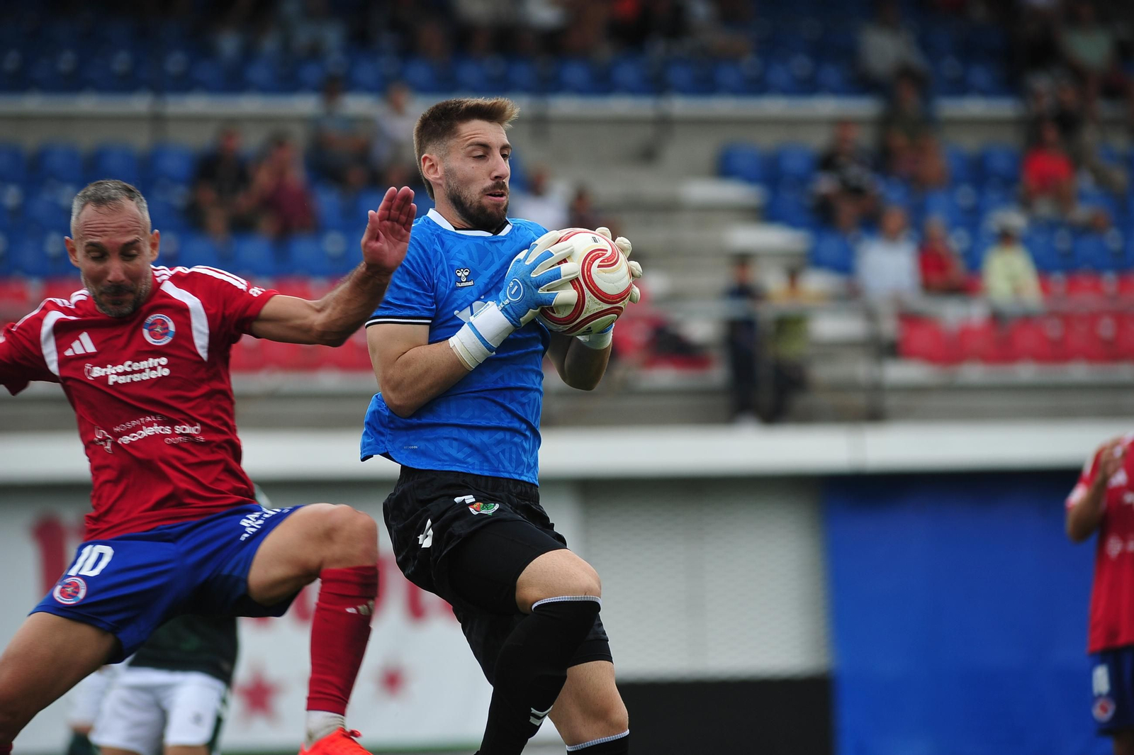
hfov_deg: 6.9
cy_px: 378
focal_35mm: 300
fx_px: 9445
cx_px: 567
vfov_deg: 4.6
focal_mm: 300
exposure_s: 1/1000
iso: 500
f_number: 4.5
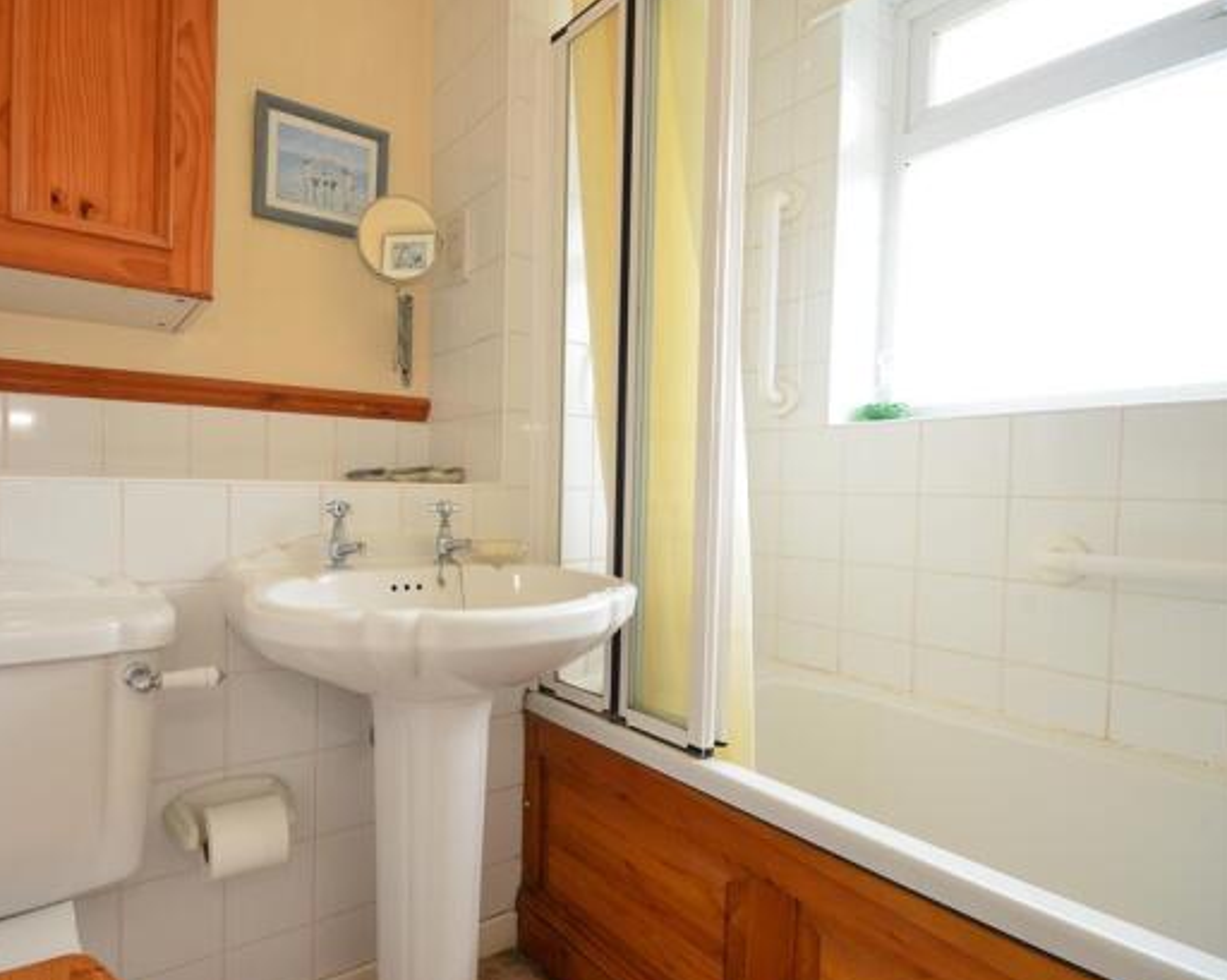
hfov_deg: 84.6
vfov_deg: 73.7
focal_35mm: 18
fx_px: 653
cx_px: 453
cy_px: 501
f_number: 9
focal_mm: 10
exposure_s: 1/4
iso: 320
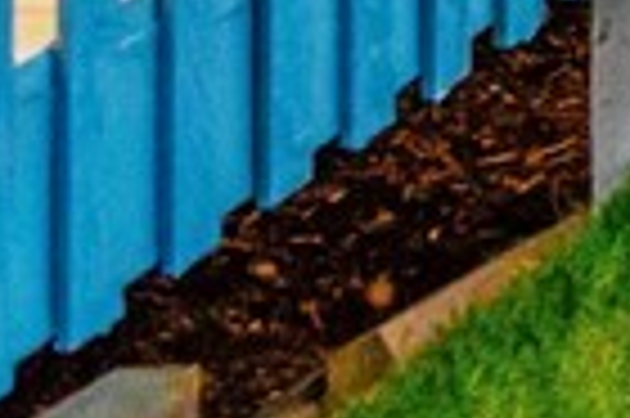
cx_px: 2243
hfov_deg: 7.2
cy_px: -1041
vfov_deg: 5.4
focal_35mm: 233
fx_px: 4073
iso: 1800
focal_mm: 30
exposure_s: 1/125
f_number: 4
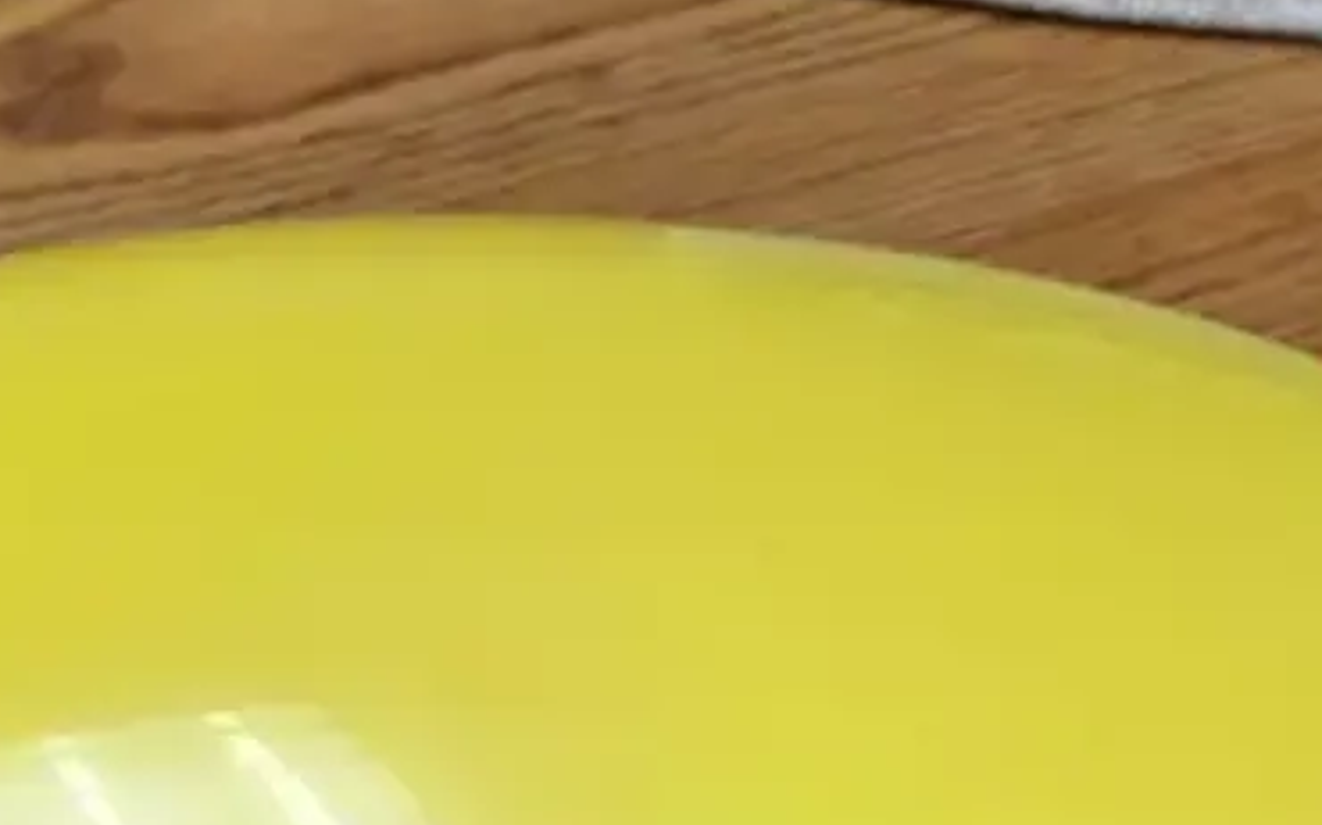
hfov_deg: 30.9
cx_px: 486
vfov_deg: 17.7
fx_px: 2377
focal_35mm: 66
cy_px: 1239
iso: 125
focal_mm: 4.6
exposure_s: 1/60
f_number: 1.8
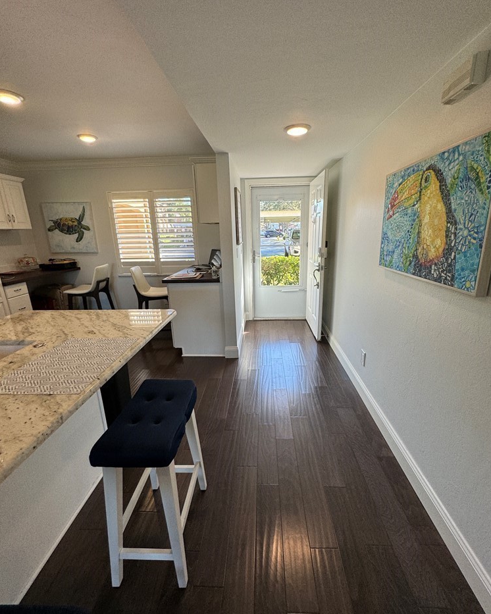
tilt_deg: -15.8
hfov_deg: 84.0
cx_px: 251
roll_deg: +3.2
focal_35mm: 15
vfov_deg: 96.8
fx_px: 273
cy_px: 304
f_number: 2.2
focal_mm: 2.22
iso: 80
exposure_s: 1/120
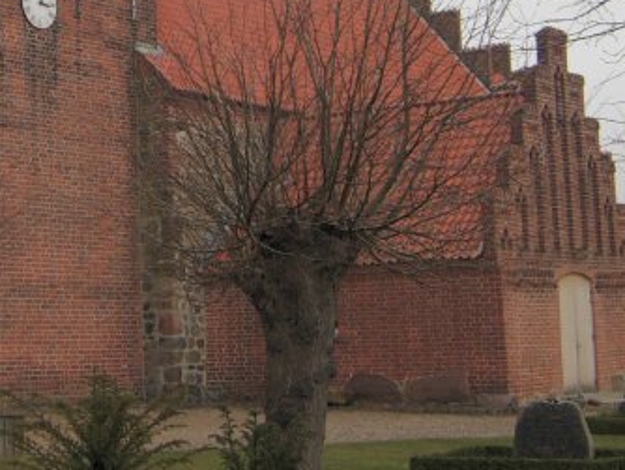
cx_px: 182
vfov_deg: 14.9
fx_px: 1753
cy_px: -51
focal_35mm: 97
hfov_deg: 20.1
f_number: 3
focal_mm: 7.5
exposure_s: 1/111
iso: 50
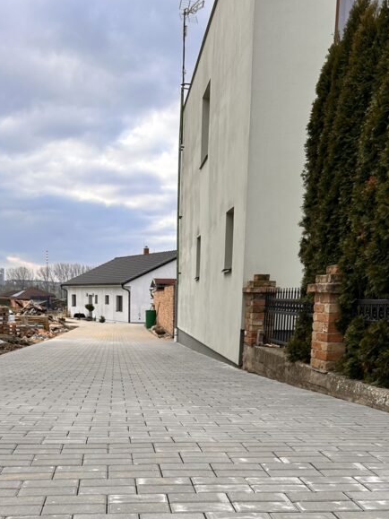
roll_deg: -1.4
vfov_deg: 39.2
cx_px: 163
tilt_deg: -10.5
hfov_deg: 31.4
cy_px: 434
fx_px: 689
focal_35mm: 46
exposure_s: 1/909
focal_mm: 5.7
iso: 50
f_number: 1.5
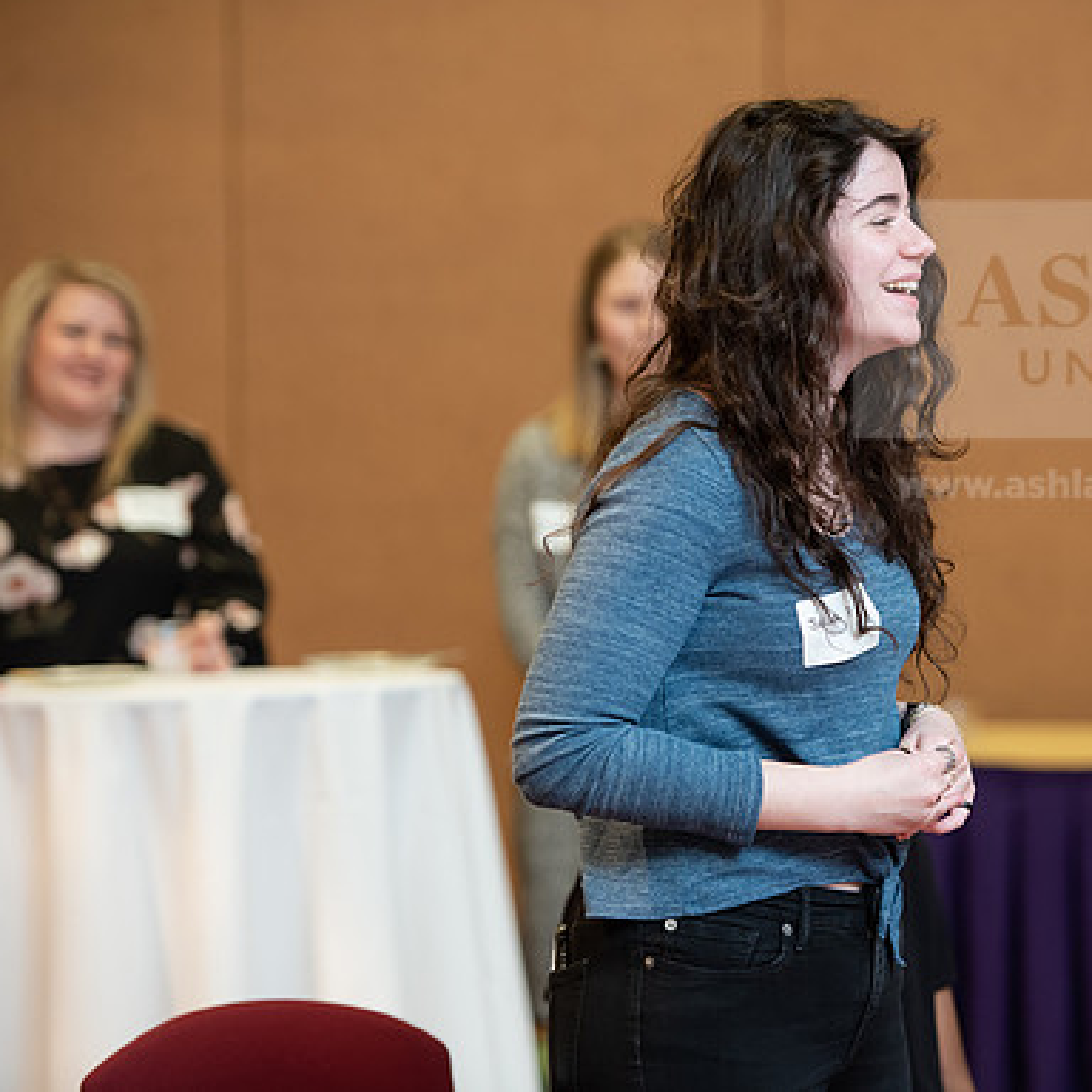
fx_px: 5318
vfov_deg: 11.7
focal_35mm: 149
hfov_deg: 11.7
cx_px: 768
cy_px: 545
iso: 2000
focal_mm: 116
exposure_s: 1/200
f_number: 2.8
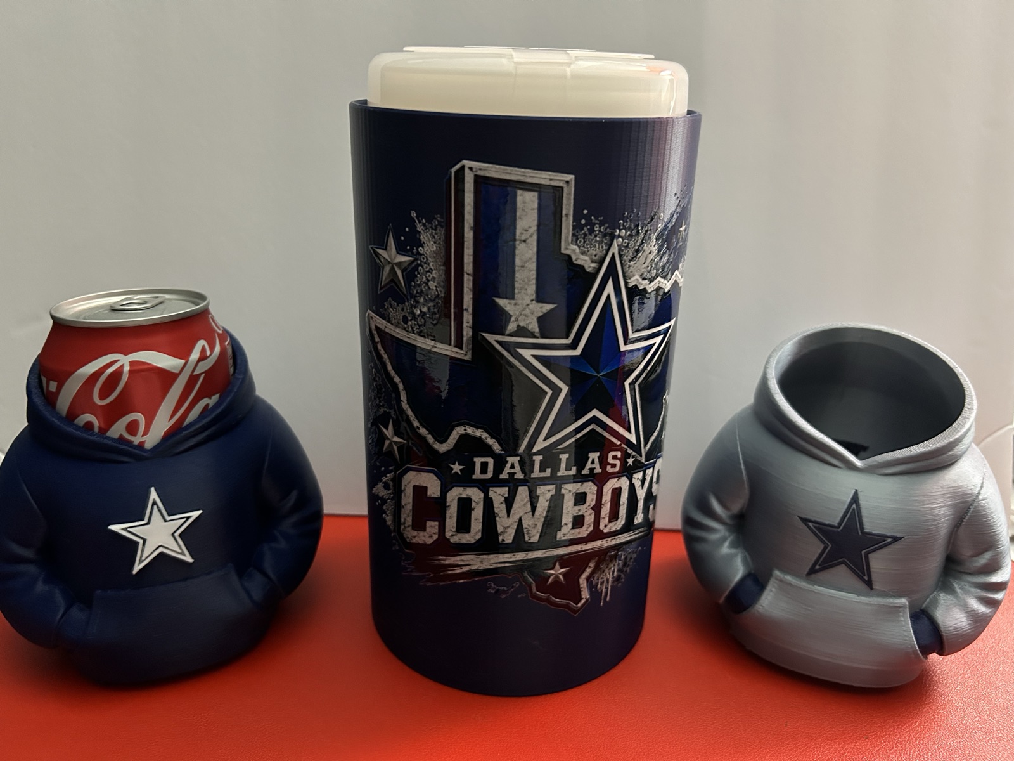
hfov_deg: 67.3
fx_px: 762
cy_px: 380
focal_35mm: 26
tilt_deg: -21.8
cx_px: 507
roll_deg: -1.8
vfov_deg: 53.1
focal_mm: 5.7
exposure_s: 1/30
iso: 500
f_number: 1.5
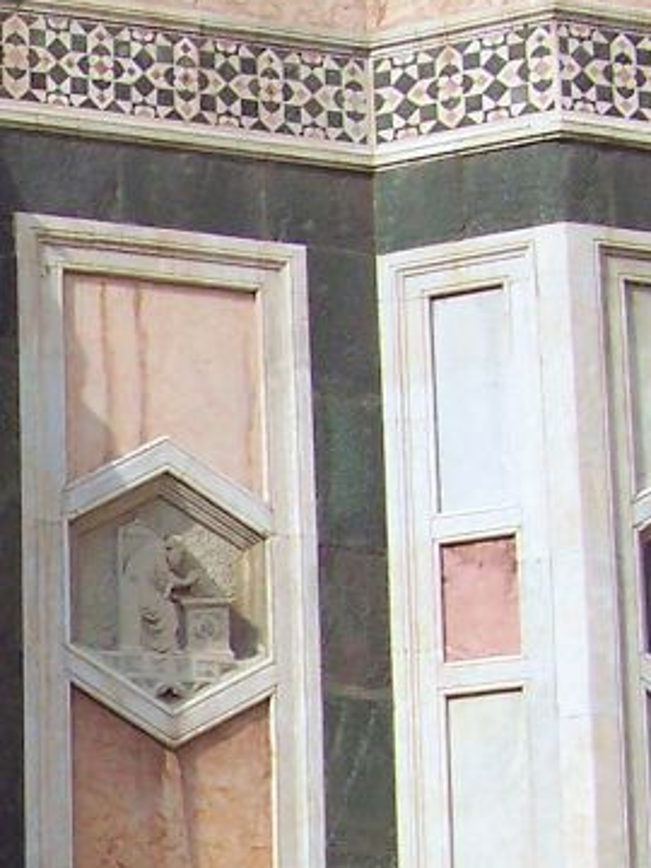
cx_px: -347
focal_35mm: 121
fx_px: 3034
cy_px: 933
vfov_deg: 15.9
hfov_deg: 11.7
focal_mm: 5.6
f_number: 5.6
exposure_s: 1/500
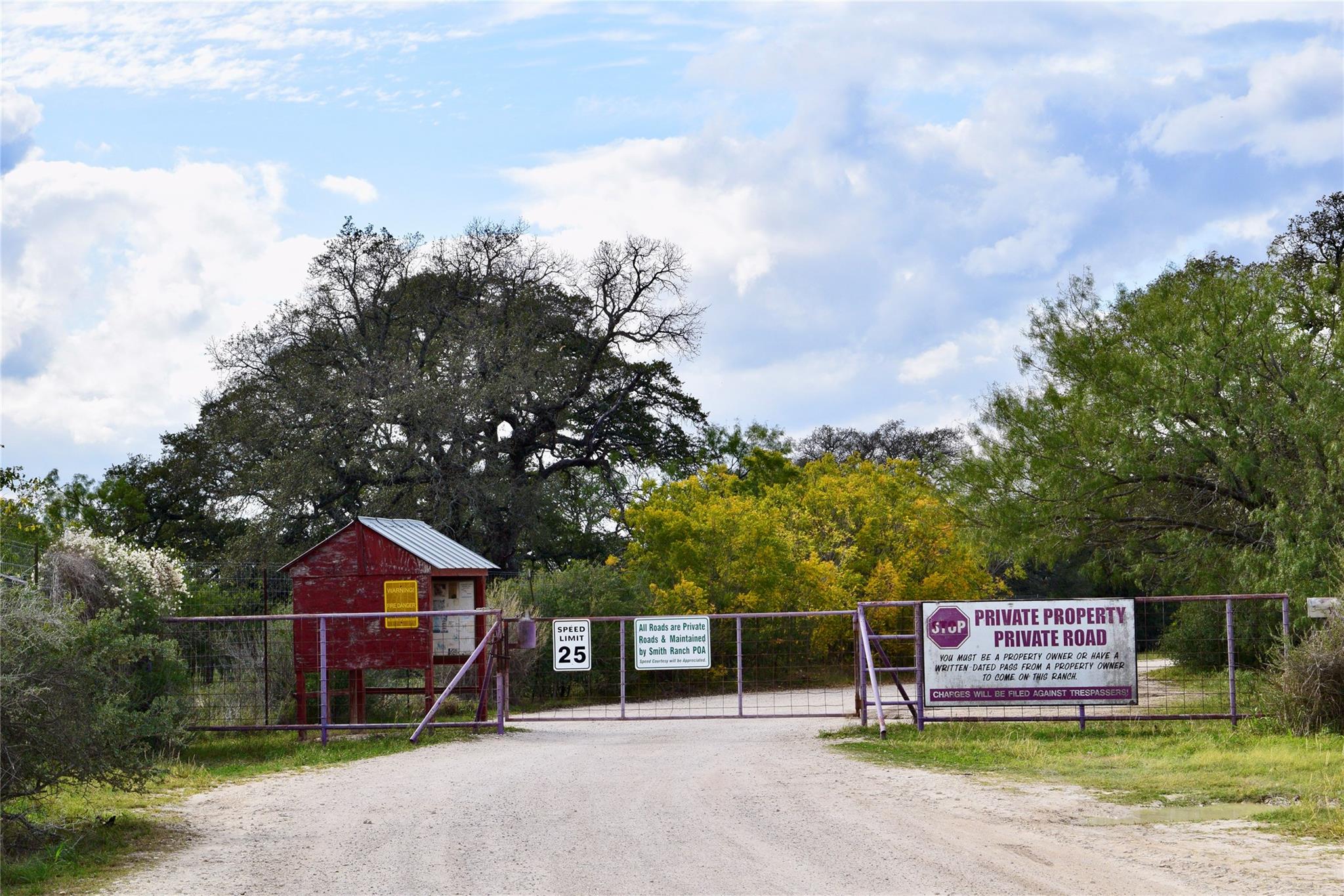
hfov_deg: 24.6
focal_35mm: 82
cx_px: 672
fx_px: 3080
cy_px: 448
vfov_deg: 16.6
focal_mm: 55
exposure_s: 1/500
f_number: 11
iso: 360
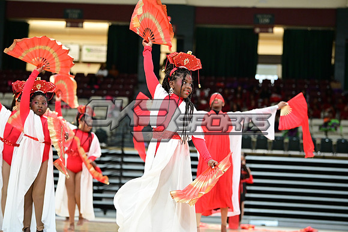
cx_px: 174
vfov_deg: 14.4
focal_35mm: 95
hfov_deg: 21.5
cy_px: 116
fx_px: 918
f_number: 3.2
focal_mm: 95
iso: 6400
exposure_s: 1/1000
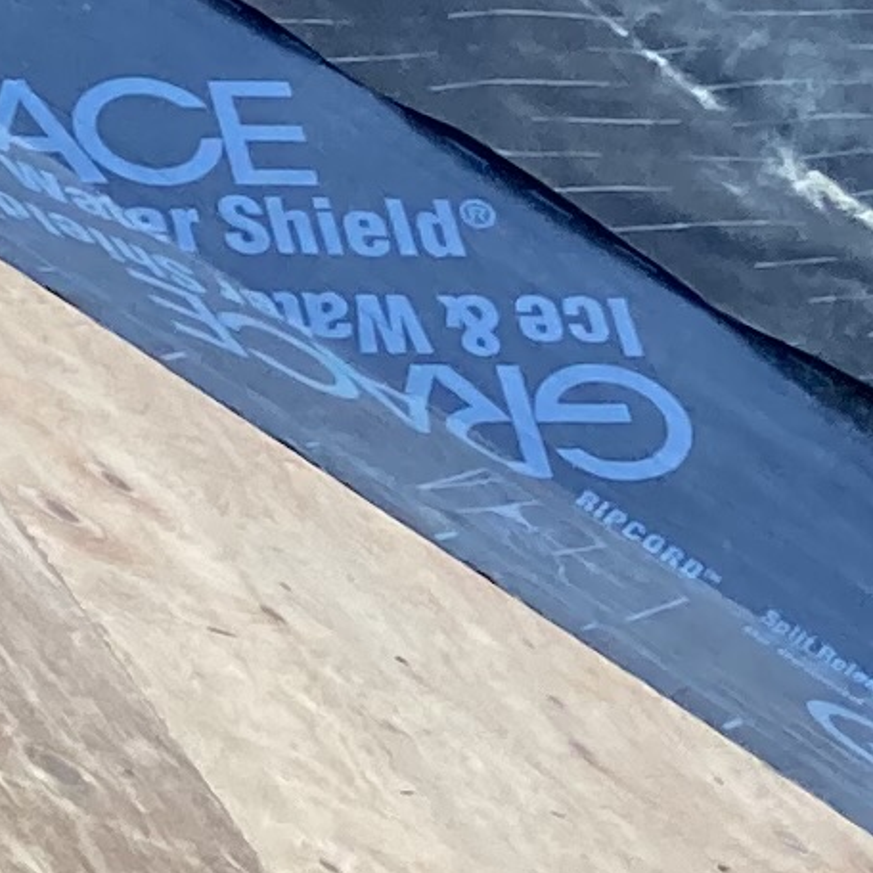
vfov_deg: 7.9
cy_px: -325
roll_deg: -0.2
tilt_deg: -17.0
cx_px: -1453
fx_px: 6249
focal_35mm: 219
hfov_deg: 7.3
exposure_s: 1/61
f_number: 1.8
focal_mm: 3.99
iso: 80
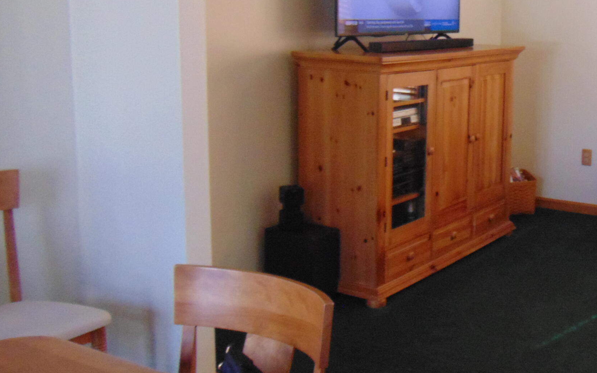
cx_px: 503
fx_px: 781
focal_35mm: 48
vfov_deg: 26.7
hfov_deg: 39.7
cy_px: 130
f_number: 3
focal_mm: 4.5
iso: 320
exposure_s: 1/30
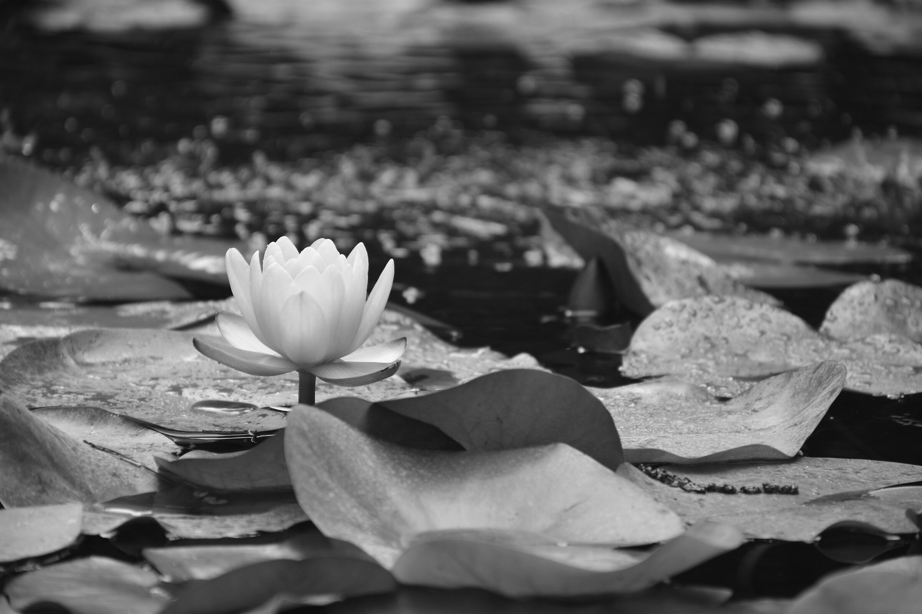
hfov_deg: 9.8
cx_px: 461
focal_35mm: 210
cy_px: 307
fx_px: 5378
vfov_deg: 6.5
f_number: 5.6
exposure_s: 1/160
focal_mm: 140
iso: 400
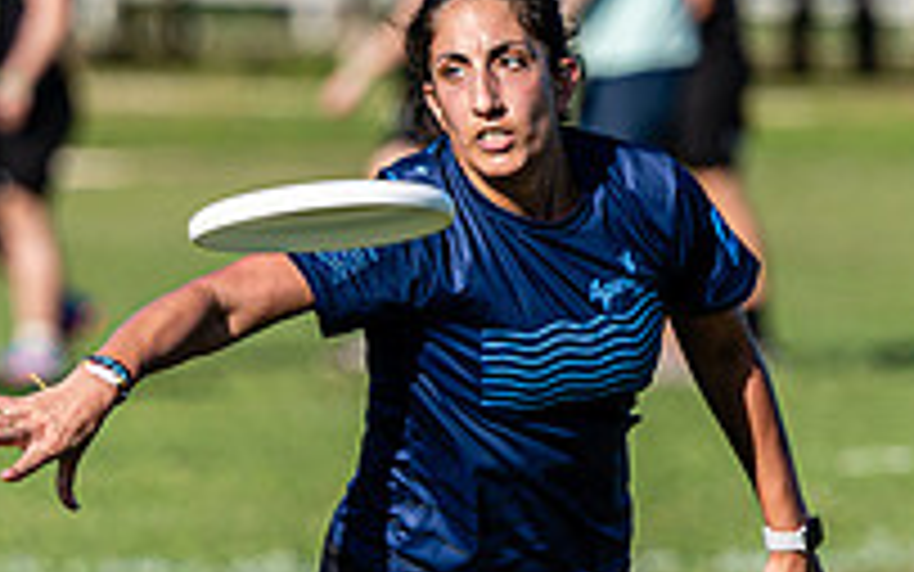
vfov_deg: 1.5
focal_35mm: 871
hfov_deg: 2.4
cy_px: 558
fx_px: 21702
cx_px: 198
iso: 100
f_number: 3.2
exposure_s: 1/1250
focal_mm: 200
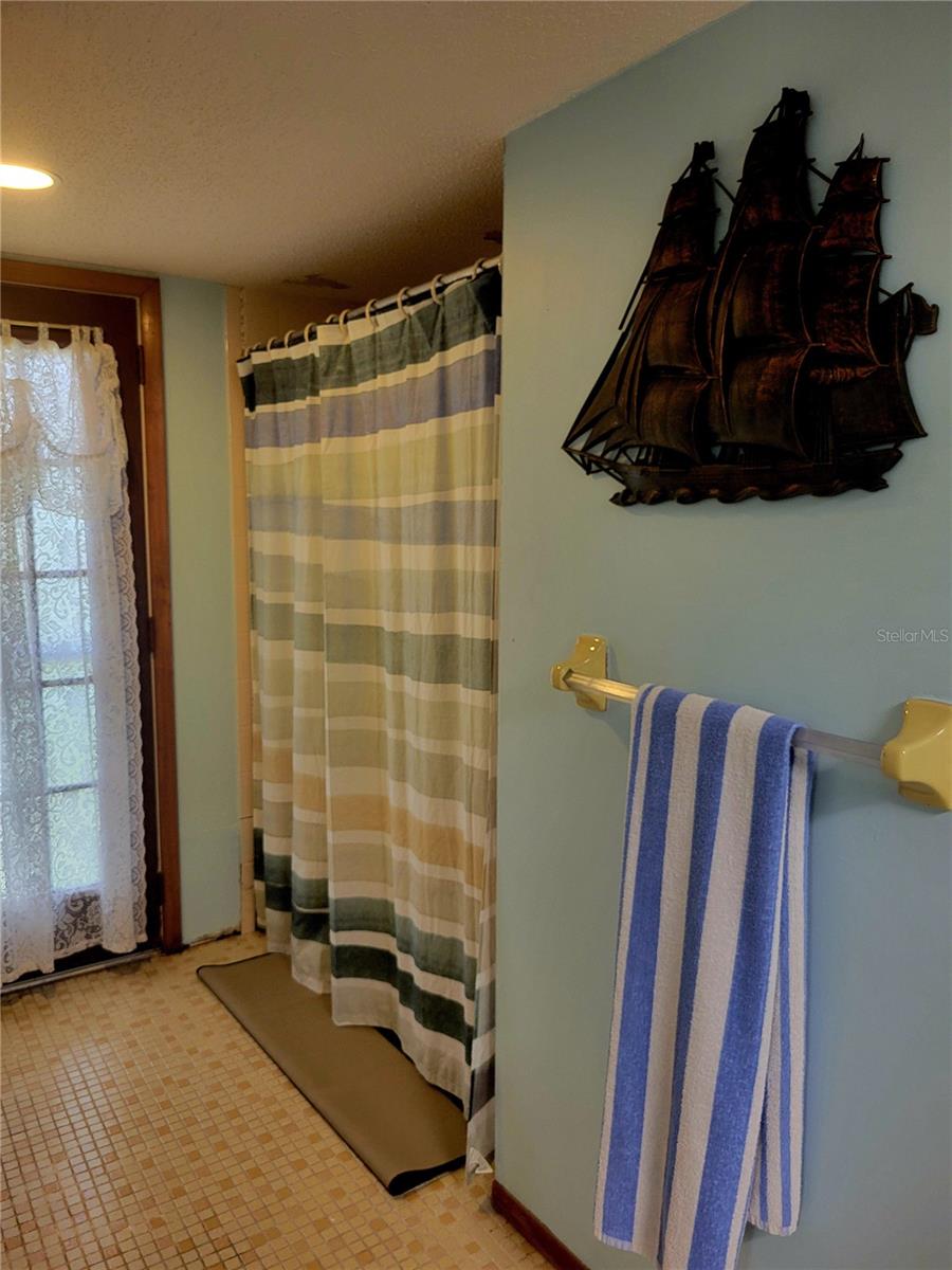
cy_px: 635
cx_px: 476
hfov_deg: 53.1
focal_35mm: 26
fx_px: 953
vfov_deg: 67.3
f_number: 1.8
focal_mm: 5.4
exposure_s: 1/40
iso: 160
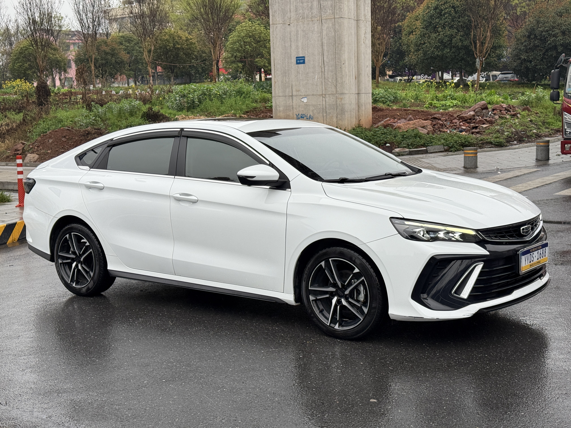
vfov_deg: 30.3
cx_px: 286
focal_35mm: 48
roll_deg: +2.2
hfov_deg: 39.7
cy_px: 214
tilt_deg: -7.2
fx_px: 792
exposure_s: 1/377
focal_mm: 6.76
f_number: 1.78
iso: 64
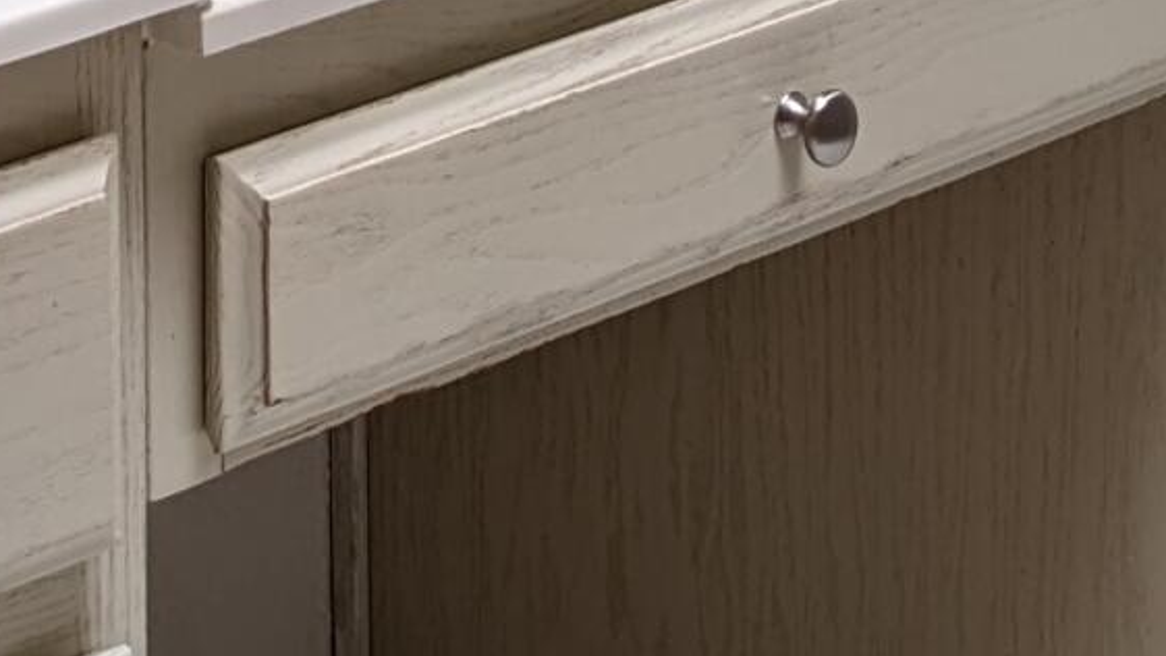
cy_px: -1327
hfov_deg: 13.3
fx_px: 4854
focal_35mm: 157
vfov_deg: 6.9
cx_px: -266
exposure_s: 1/60
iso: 57
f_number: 1.73
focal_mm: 4.38
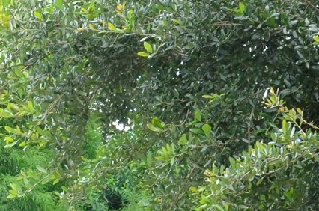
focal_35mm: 269
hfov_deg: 7.7
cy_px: 391
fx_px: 2374
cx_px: 6
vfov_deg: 5.0
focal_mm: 35
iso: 200
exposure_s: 1/160
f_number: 6.3
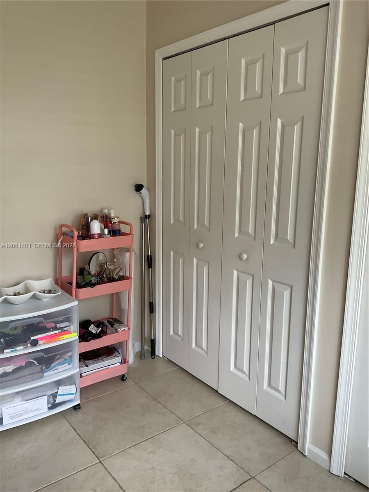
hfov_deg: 48.2
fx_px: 412
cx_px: 184
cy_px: 246
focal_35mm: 29
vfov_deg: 61.7
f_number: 1.8
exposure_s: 1/120
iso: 50
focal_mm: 3
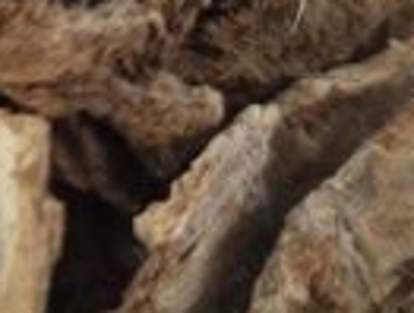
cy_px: -389
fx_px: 1679
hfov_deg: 12.6
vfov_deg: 9.6
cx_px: -373
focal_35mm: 140
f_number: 1.88
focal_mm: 5.6
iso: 562
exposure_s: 1/50
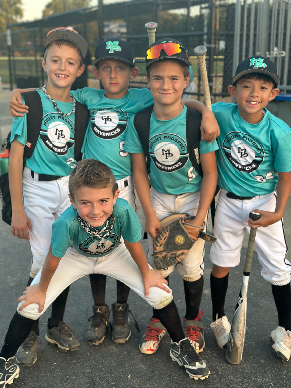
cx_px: 146
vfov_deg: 39.7
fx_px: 538
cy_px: 194
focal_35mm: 48
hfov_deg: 30.3
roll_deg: -0.1
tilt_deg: -14.4
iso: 80
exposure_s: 1/291
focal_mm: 6.86
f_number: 1.78
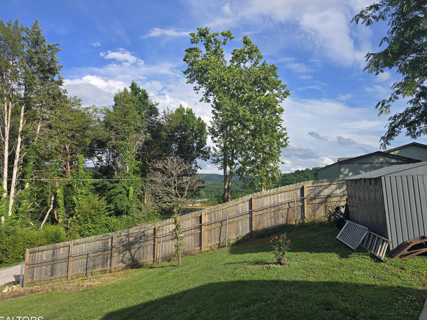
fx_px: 321
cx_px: 208
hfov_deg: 67.3
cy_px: 156
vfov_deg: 53.1
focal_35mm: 26
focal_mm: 6.3
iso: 12
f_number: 1.7
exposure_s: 1/650
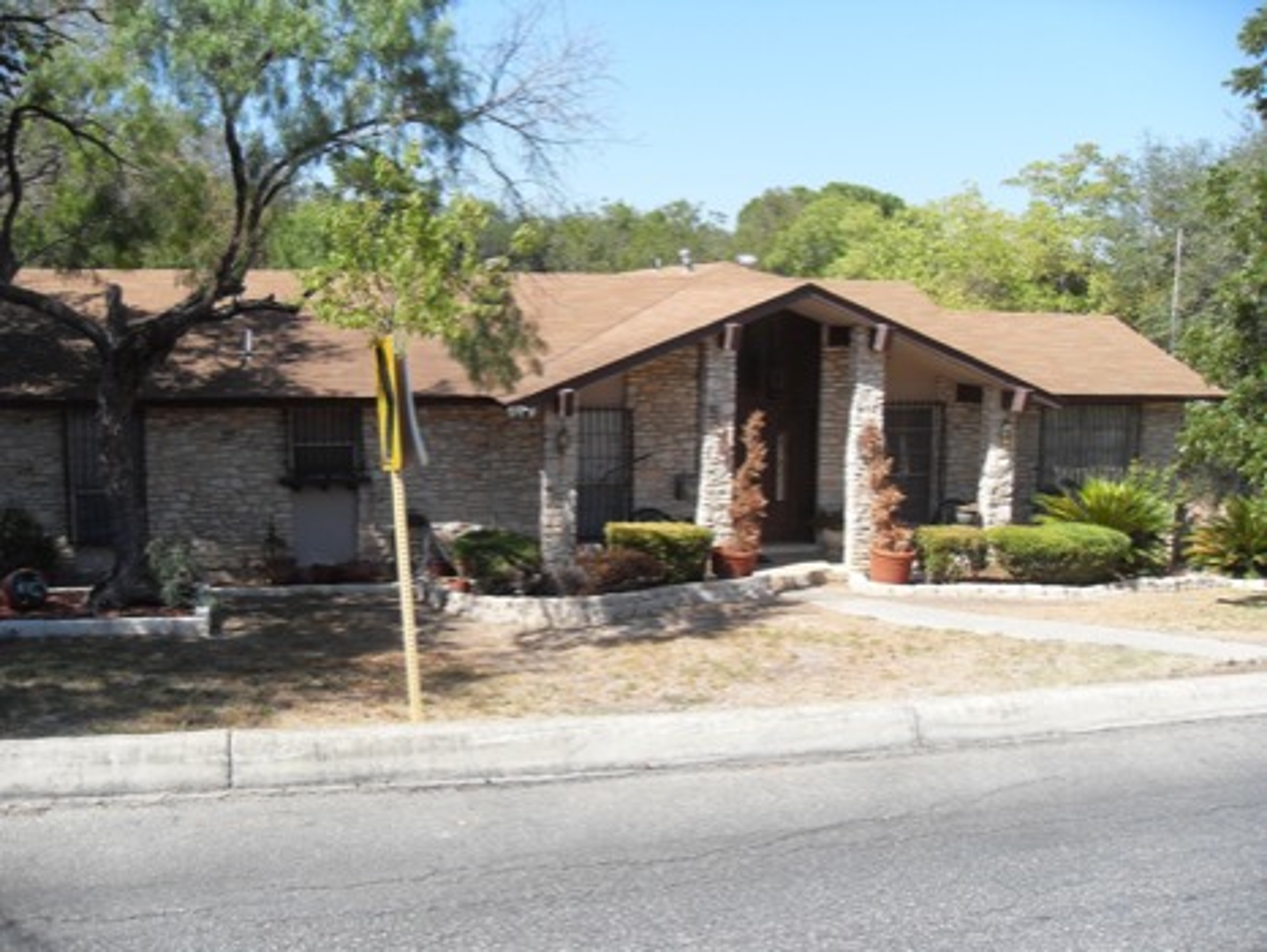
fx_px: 1245
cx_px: 634
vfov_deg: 41.8
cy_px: 476
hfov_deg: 53.9
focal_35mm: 34
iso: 80
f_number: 2.8
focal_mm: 6.3
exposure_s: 1/1000
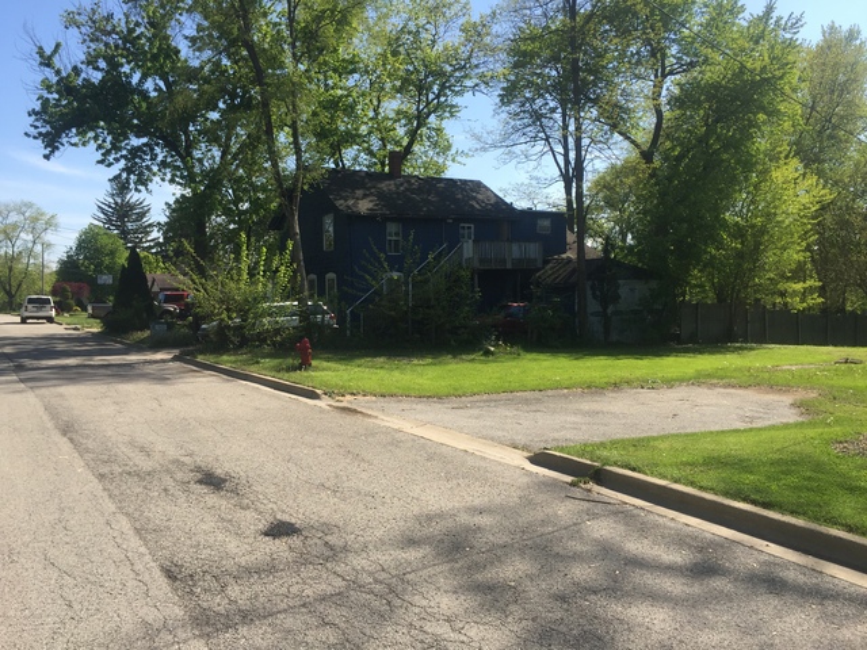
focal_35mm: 29
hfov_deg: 61.7
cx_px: 434
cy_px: 325
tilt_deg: -0.5
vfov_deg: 48.2
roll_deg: -0.2
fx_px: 726
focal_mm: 4.15
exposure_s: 1/1199
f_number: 2.2
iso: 32
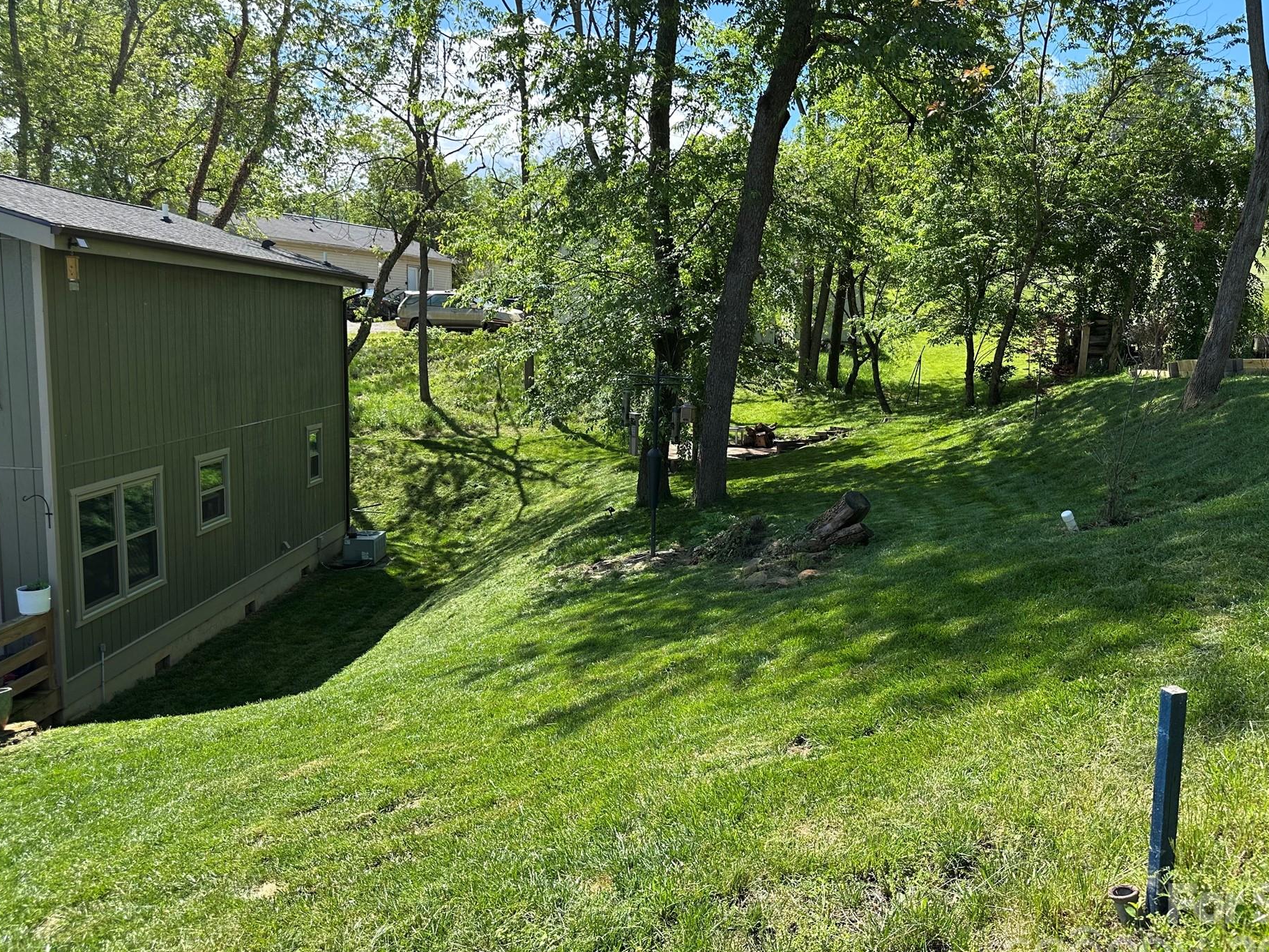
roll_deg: -2.2
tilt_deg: -8.8
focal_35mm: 27
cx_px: 684
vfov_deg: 51.4
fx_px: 990
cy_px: 478
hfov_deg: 65.2
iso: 80
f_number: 1.78
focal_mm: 6.86
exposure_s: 1/1412
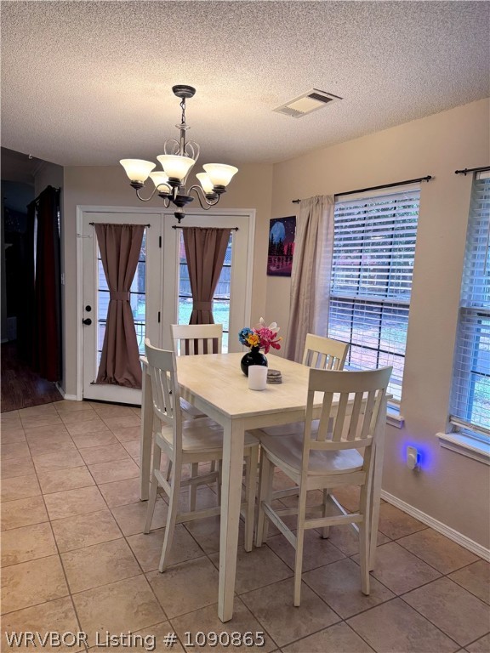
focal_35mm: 24
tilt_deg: -7.5
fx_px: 453
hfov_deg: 56.8
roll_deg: -1.9
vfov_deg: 71.6
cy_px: 326
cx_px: 245
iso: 160
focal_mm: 6.76
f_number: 1.78
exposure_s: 1/120
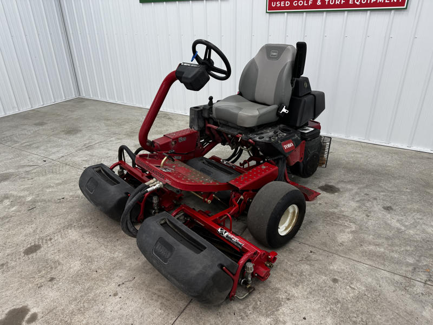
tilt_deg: -26.5
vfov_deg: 56.8
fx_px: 300
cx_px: 216
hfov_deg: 71.6
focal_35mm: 24
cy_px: 162
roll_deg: +0.9
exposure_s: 1/120
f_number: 1.78
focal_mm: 6.76
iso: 80
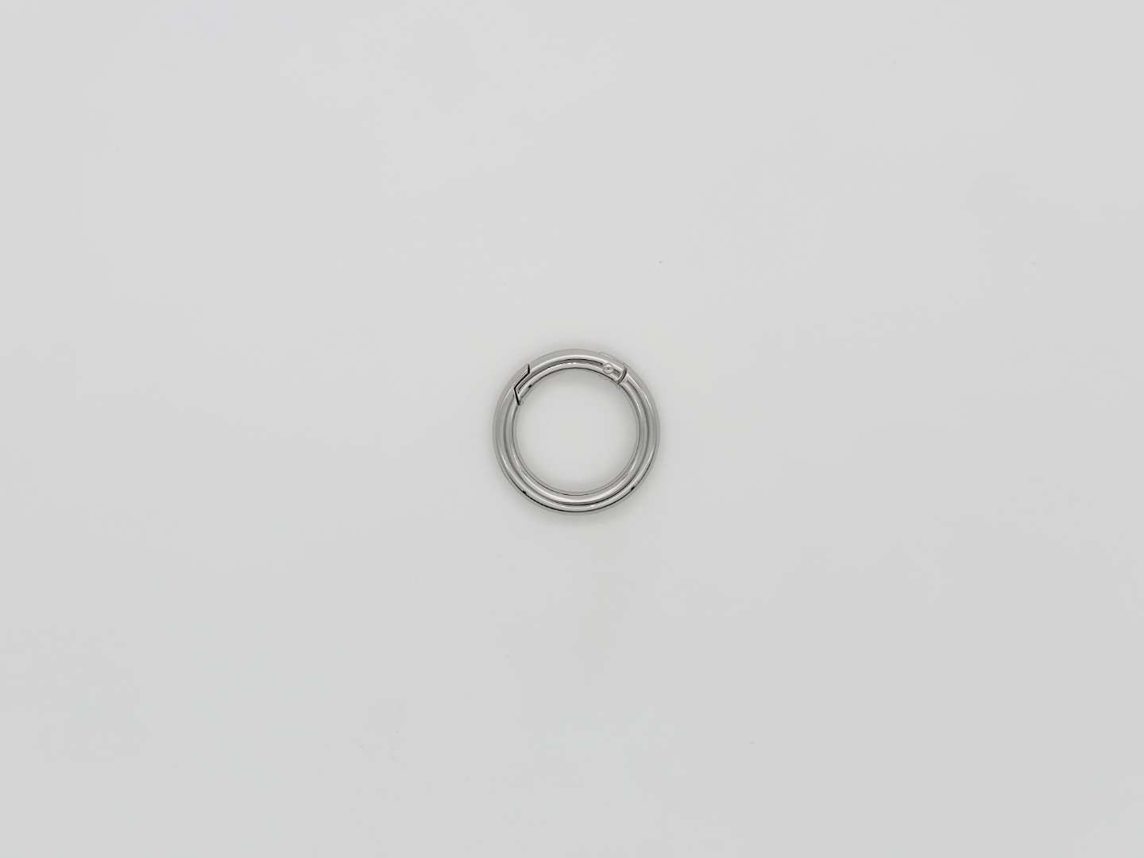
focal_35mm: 48
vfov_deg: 30.3
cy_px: 429
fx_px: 1586
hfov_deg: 39.7
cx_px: 572
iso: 64
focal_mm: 6.86
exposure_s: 1/2809
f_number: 1.78
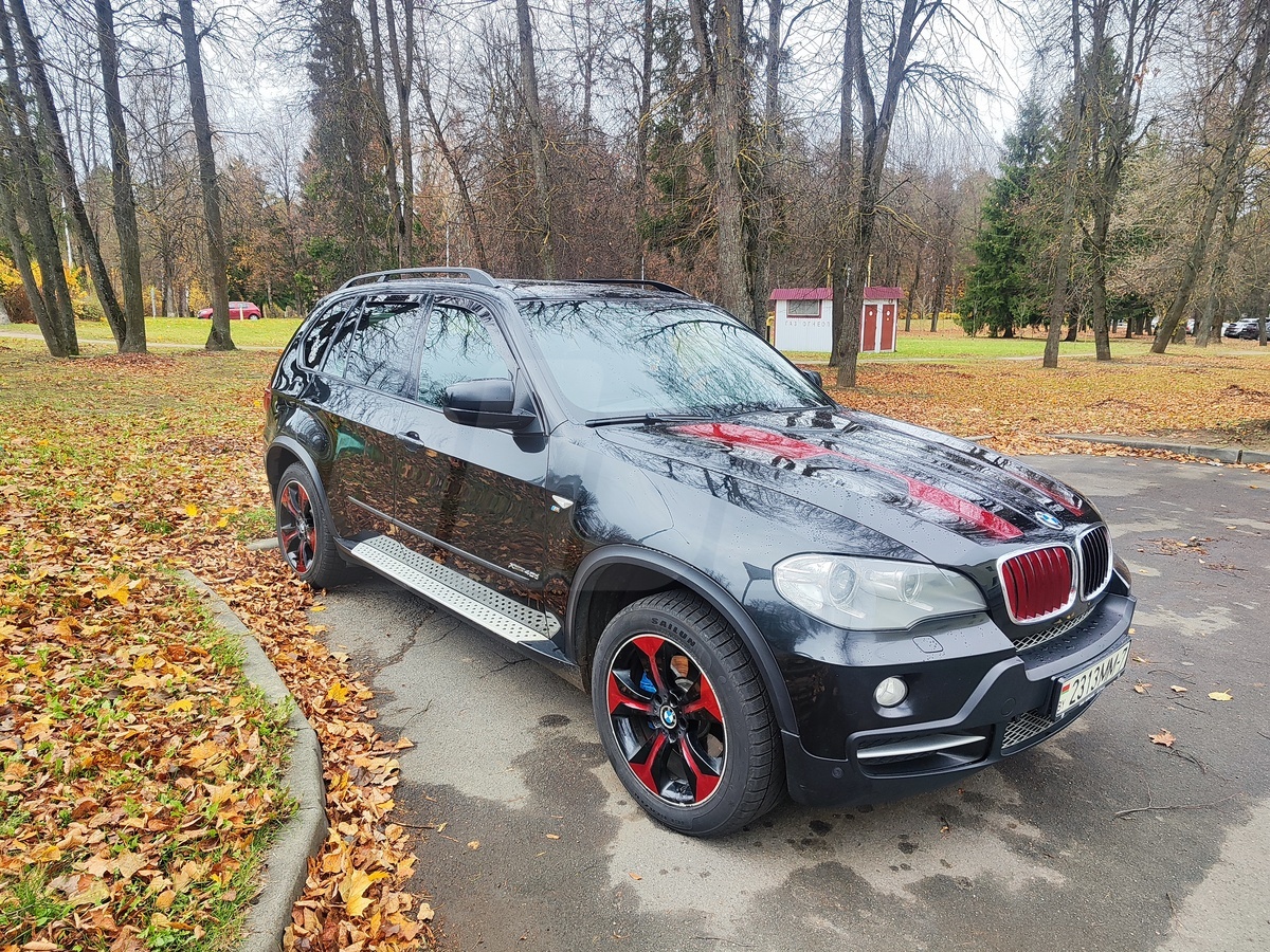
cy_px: 476
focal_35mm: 23
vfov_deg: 58.9
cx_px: 635
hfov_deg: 73.9
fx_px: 844
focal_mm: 5.4
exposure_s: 1/462
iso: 50
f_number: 1.8
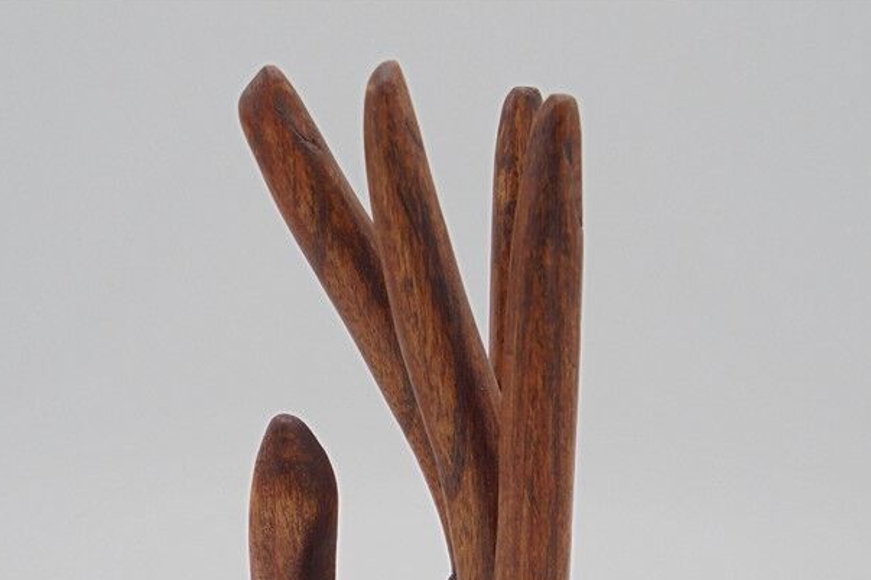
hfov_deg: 43.6
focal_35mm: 45
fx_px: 1089
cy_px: 642
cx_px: 425
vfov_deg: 27.3
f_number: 3.7
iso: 100
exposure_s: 1/250
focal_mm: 5.3
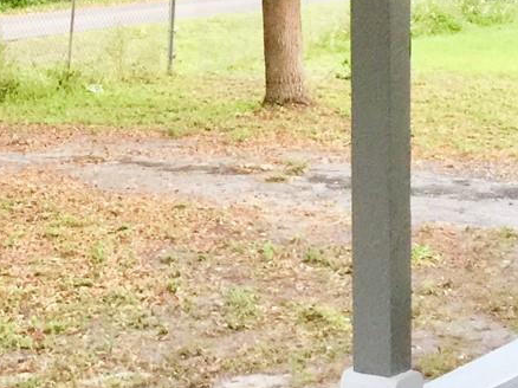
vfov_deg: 13.9
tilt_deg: -5.1
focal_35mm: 106
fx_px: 1585
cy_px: 98
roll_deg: +0.6
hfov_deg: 18.1
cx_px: 8
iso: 125
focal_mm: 4.15
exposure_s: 1/15
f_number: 2.2
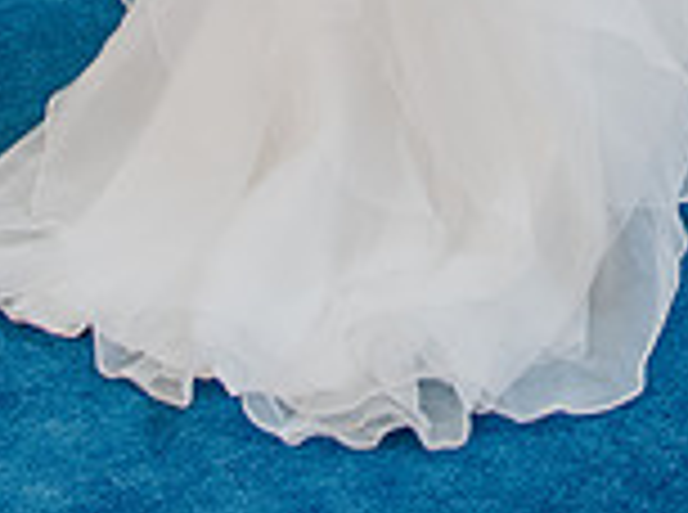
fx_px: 2241
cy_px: -590
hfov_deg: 17.3
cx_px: 579
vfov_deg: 11.5
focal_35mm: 113
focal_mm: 24
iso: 900
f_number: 4
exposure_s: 1/60
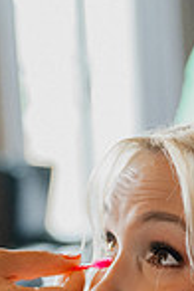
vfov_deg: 11.2
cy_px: 342
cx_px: 146
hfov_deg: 7.6
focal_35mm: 181
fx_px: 1463
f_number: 3.2
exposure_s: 1/250
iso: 2000
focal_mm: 59
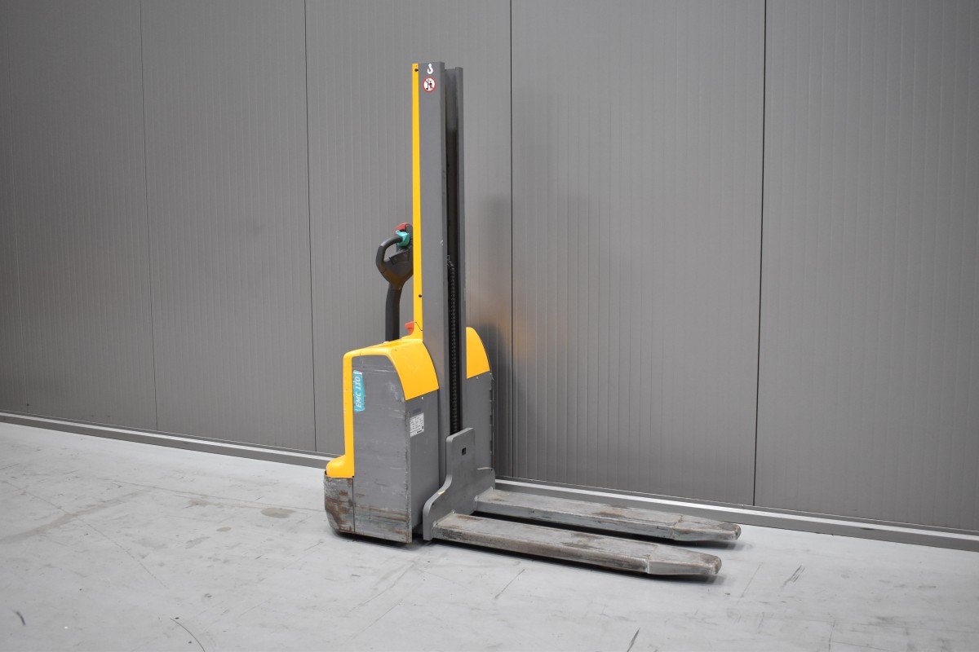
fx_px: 897
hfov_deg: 57.2
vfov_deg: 40.0
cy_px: 326
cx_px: 490
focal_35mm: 33
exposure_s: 1/60
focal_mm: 22
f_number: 4.5
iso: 1250
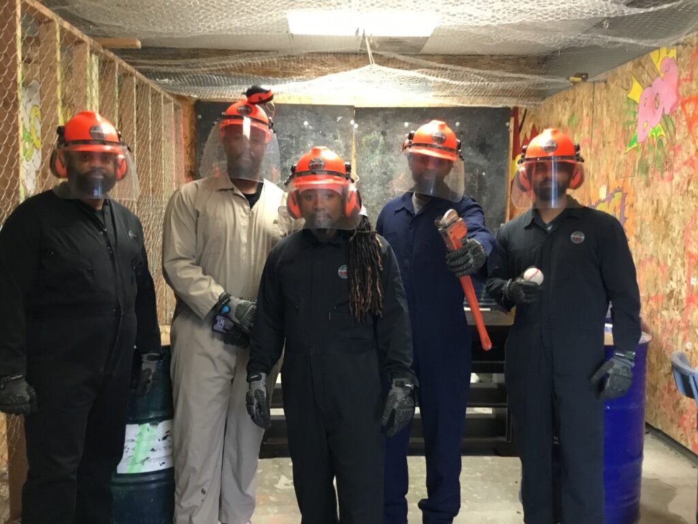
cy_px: 262
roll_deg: +0.6
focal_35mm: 31
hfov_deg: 58.4
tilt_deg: -6.4
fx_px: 625
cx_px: 349
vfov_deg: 45.4
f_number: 2.4
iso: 200
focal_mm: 3.3
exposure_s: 1/15
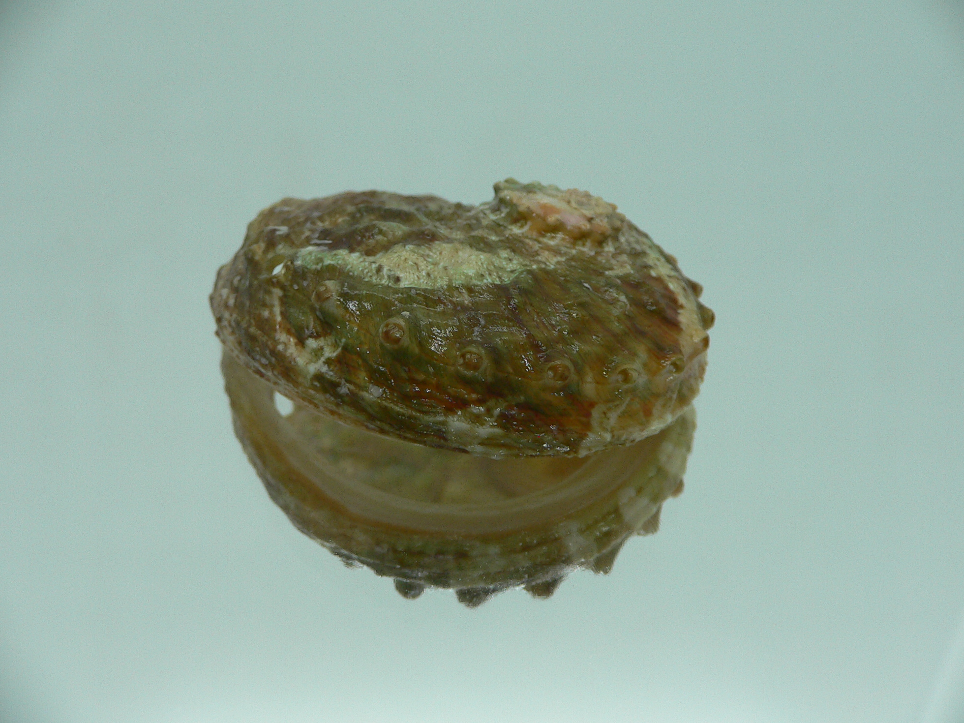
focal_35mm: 36
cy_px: 363
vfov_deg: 39.7
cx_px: 483
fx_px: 1003
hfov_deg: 51.4
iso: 100
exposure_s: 1/60
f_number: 2.8
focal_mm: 4.6
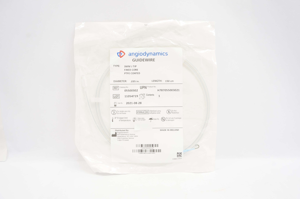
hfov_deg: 67.4
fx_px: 225
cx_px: 150
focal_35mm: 27
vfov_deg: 47.8
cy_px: 100
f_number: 11
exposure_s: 1/30
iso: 800
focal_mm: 18
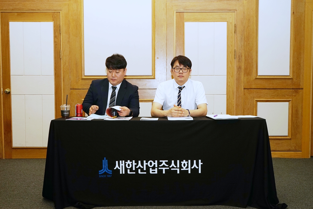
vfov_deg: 34.2
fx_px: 339
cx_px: 156
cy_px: 104
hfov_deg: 49.5
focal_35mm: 39
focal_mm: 39
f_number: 7.1
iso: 400
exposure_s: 1/100
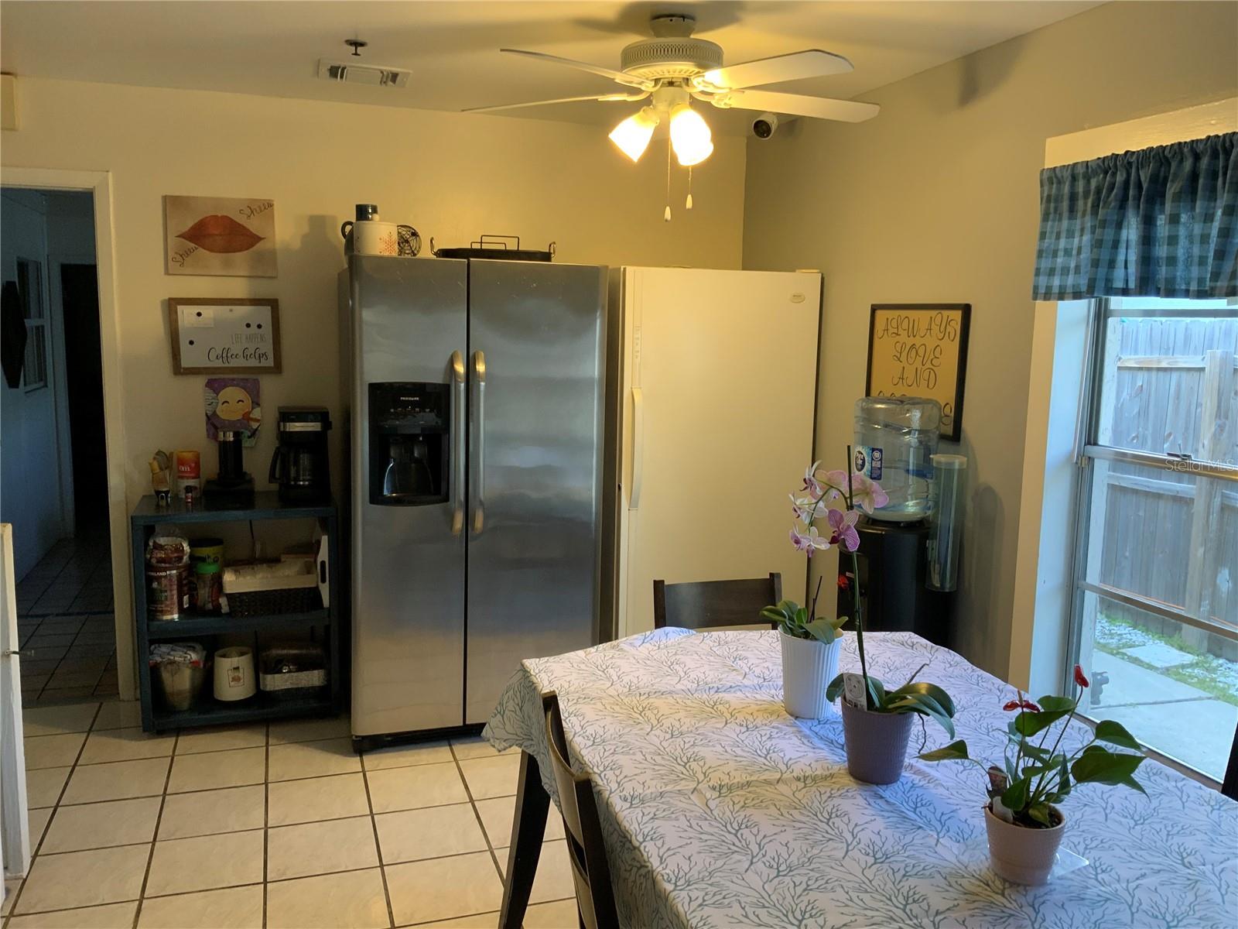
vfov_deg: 48.2
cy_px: 464
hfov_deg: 61.7
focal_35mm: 29
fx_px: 1037
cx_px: 619
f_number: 1.8
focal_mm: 3
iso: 80
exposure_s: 1/60
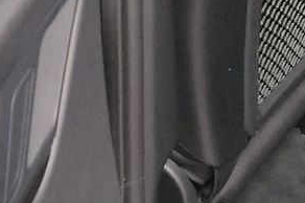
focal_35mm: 137
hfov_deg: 12.2
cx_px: 713
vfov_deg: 9.4
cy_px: -179
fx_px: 1159
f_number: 1.8
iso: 601
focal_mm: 6.7
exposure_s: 1/59
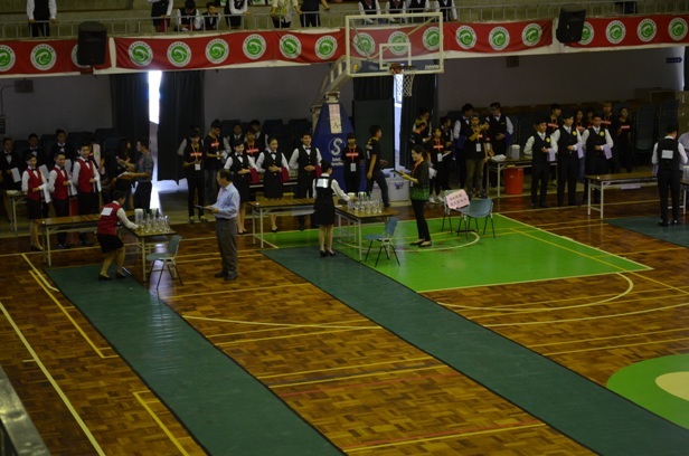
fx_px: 1576
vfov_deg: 16.5
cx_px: 344
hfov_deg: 24.7
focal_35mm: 82
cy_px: 228
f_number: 5.6
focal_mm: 55
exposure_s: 1/40
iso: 800
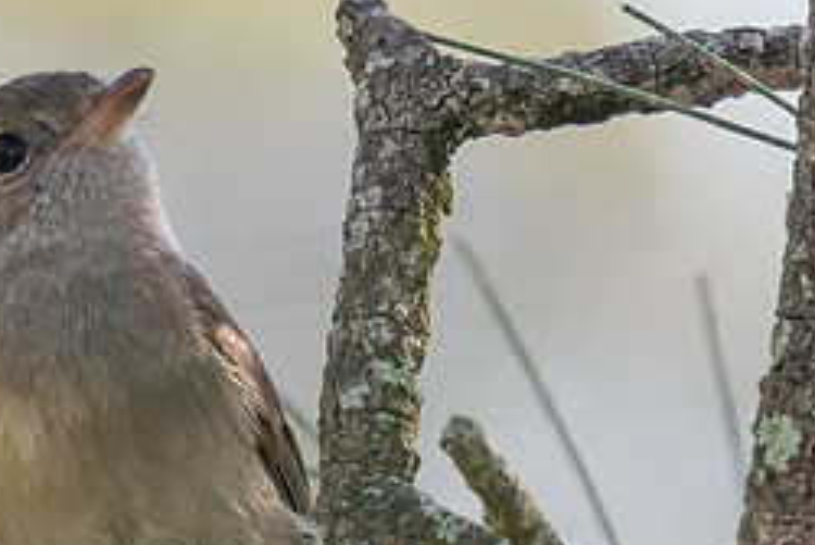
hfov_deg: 0.9
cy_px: 225
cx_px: 108
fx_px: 53411
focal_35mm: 2358
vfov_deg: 0.6
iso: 720
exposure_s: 1/1000
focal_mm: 360
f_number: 5.6
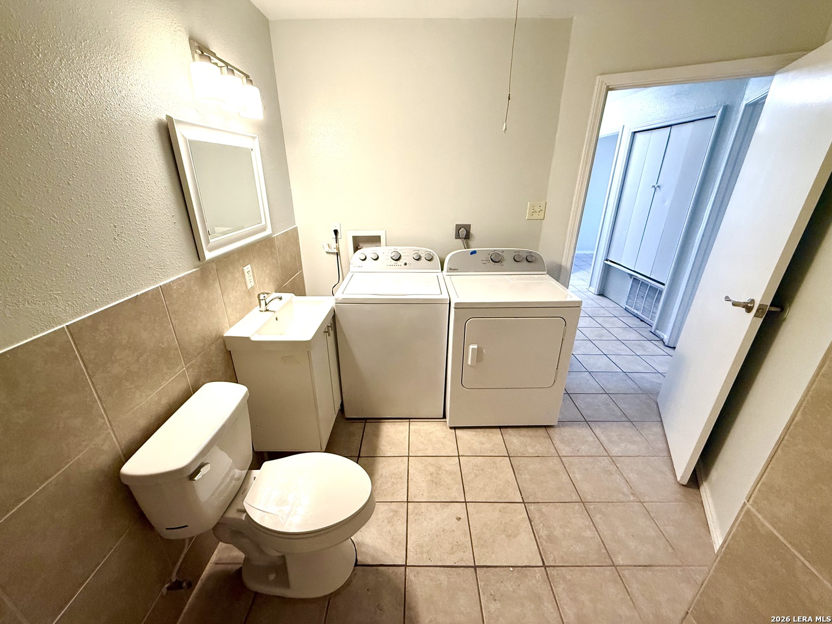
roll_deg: -0.2
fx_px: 336
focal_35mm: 14
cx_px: 416
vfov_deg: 85.7
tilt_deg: -22.5
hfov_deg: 102.1
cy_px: 312
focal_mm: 2.22
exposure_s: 1/120
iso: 250
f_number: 2.2
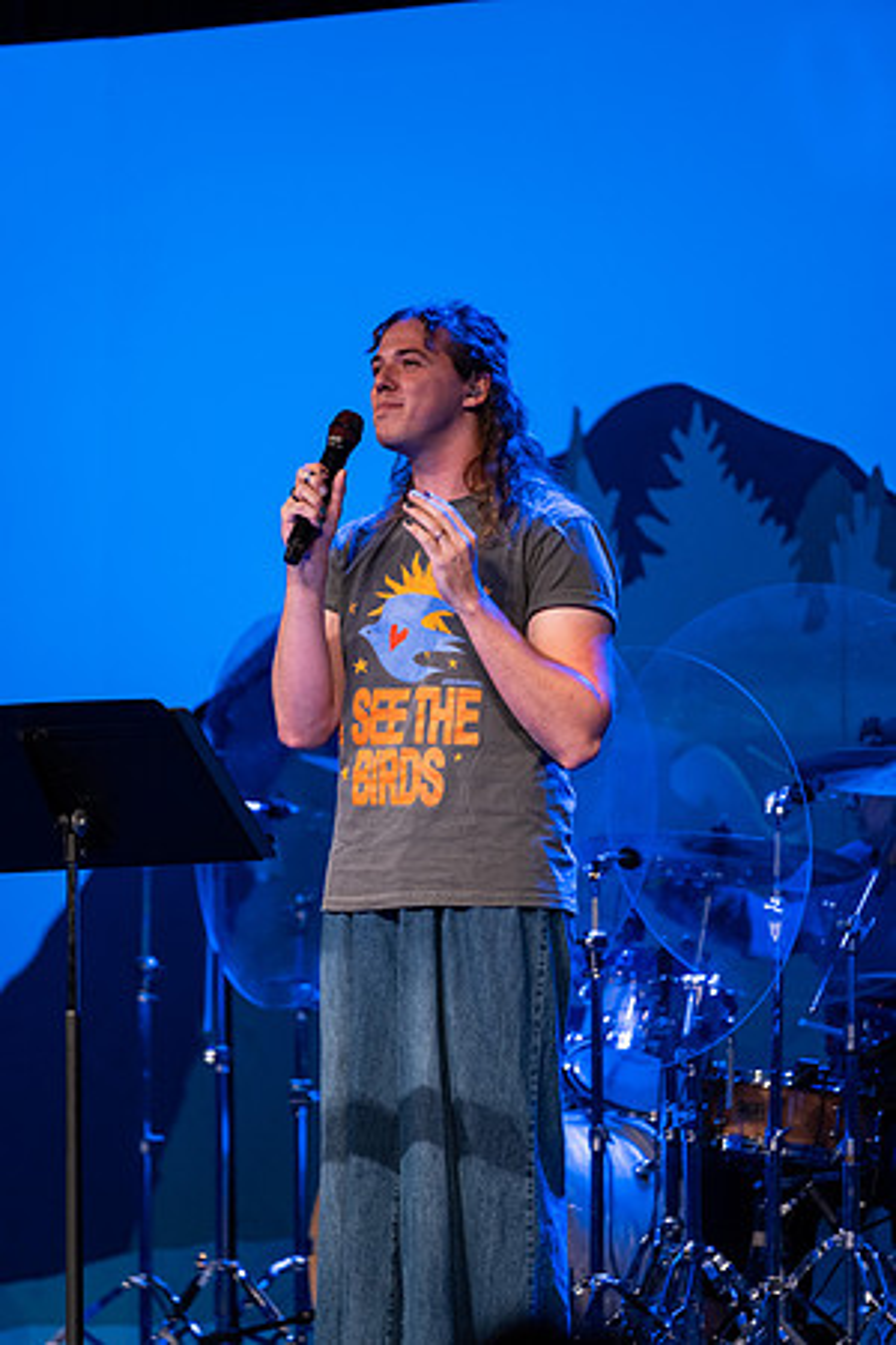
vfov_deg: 9.8
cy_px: 672
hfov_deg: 6.5
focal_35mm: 210
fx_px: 7839
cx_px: 448
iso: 640
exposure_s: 1/210
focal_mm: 140
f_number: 2.8
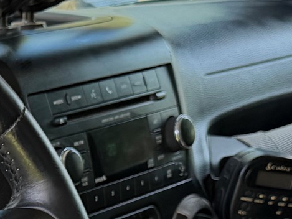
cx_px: -124
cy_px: 289
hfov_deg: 12.9
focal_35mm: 146
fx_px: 1232
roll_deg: +0.3
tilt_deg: -16.2
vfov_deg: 10.0
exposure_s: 1/245
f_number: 1.78
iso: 80
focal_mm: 6.76
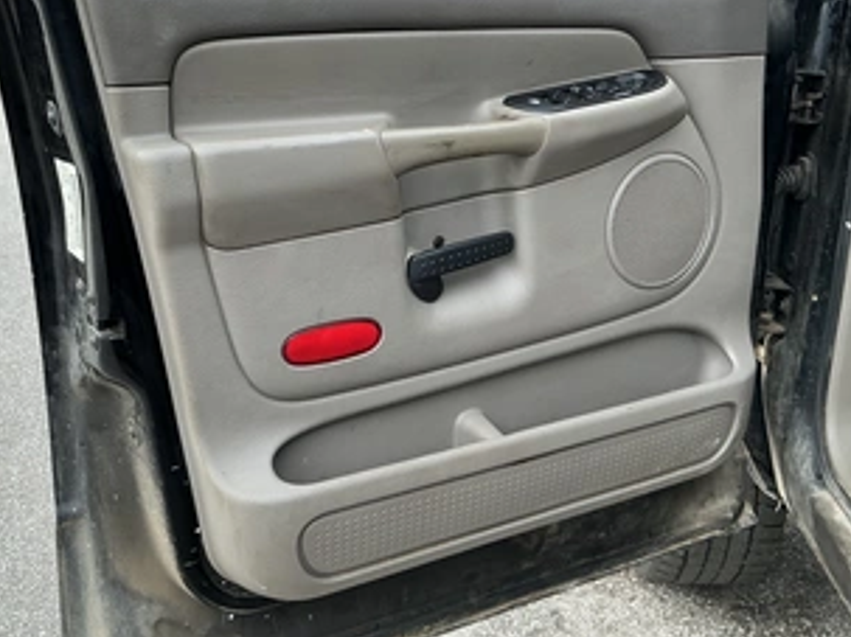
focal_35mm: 37
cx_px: 379
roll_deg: +2.6
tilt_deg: -14.5
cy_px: 283
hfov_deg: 50.1
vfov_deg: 38.6
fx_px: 909
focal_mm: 3
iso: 20
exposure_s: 1/185
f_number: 1.8
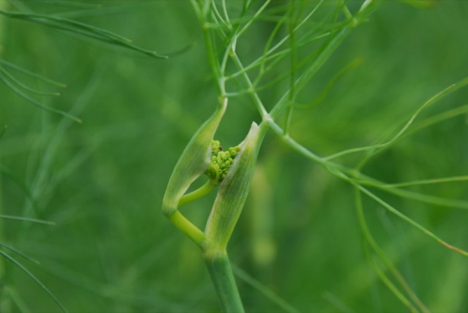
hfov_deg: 13.0
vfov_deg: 8.7
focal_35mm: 158
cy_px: 156
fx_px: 2049
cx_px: 234
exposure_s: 1/125
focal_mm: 105
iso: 140
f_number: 8
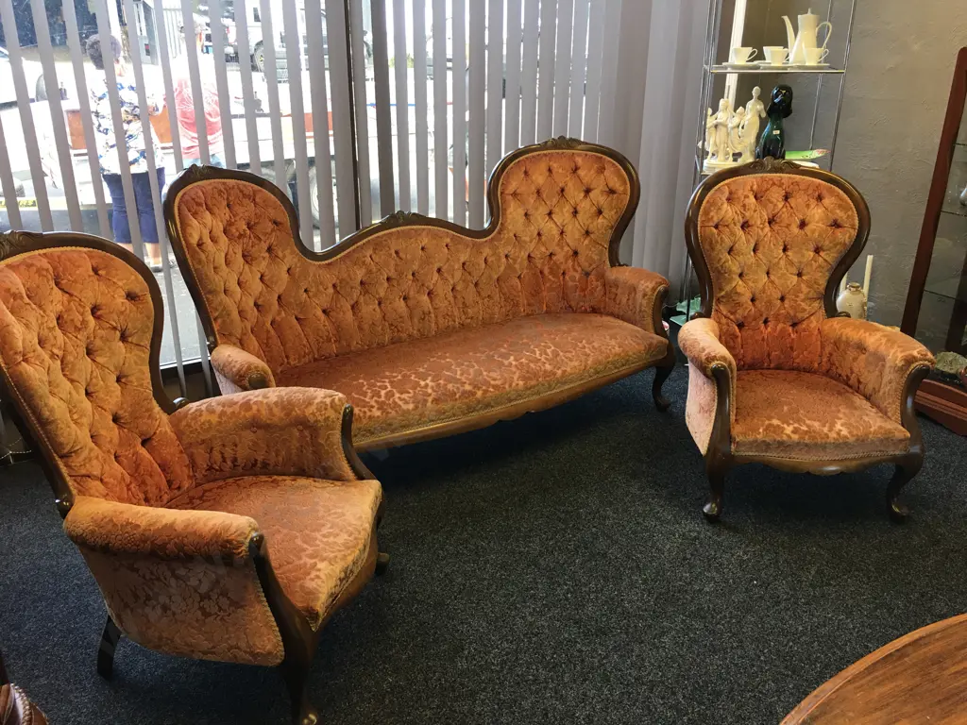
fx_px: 810
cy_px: 362
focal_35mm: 29
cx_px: 484
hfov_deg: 61.7
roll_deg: -1.2
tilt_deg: -20.3
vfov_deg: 48.2
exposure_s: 1/33
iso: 50
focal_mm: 4.15
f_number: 2.2
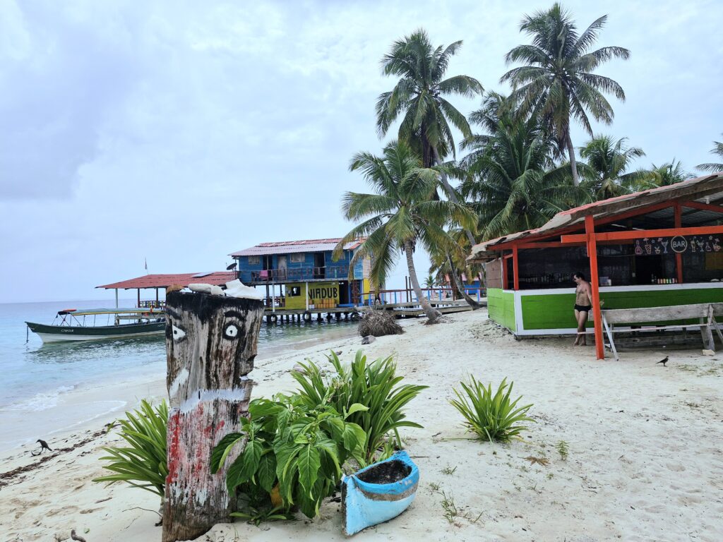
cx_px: 362
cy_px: 271
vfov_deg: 58.9
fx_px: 480
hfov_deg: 73.9
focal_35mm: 23
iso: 50
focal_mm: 5.54
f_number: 1.8
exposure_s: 1/5000
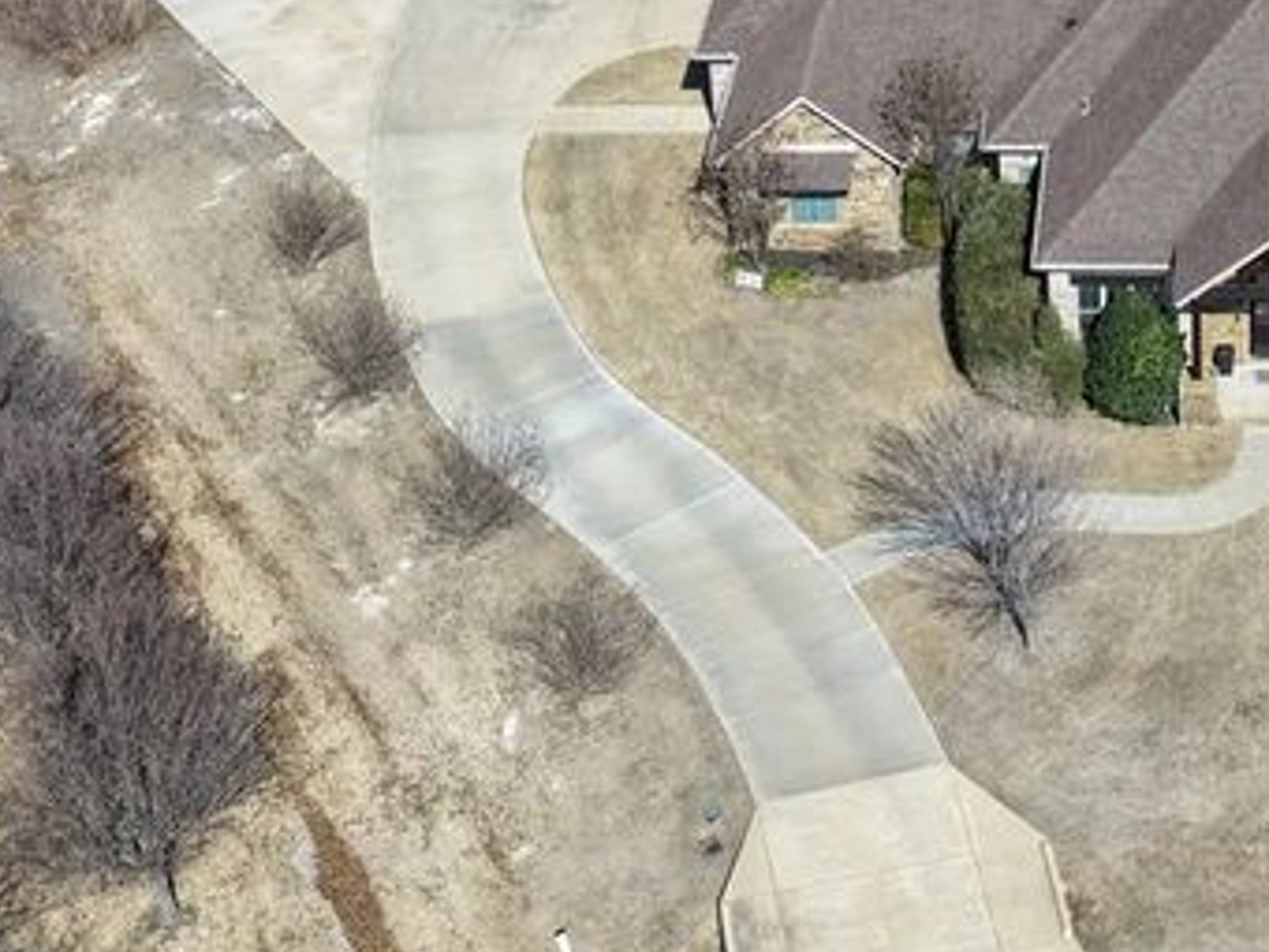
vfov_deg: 17.6
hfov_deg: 23.2
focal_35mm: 81
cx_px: 1262
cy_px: -69
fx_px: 2969
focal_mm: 14.45
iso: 100
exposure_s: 1/1250
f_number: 2.8
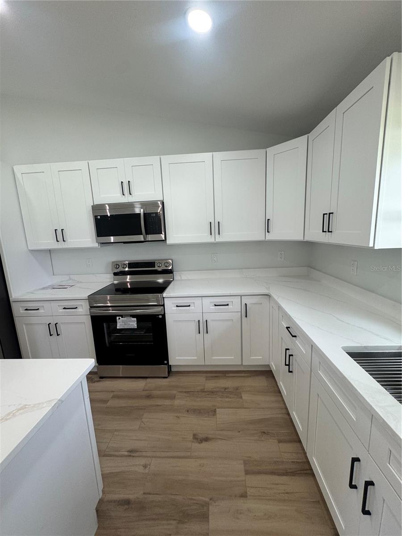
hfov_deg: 85.7
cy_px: 268
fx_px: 217
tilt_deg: -10.1
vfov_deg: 102.1
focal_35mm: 14
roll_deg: +3.1
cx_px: 201
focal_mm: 2.22
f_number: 2.2
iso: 100
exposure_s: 1/120
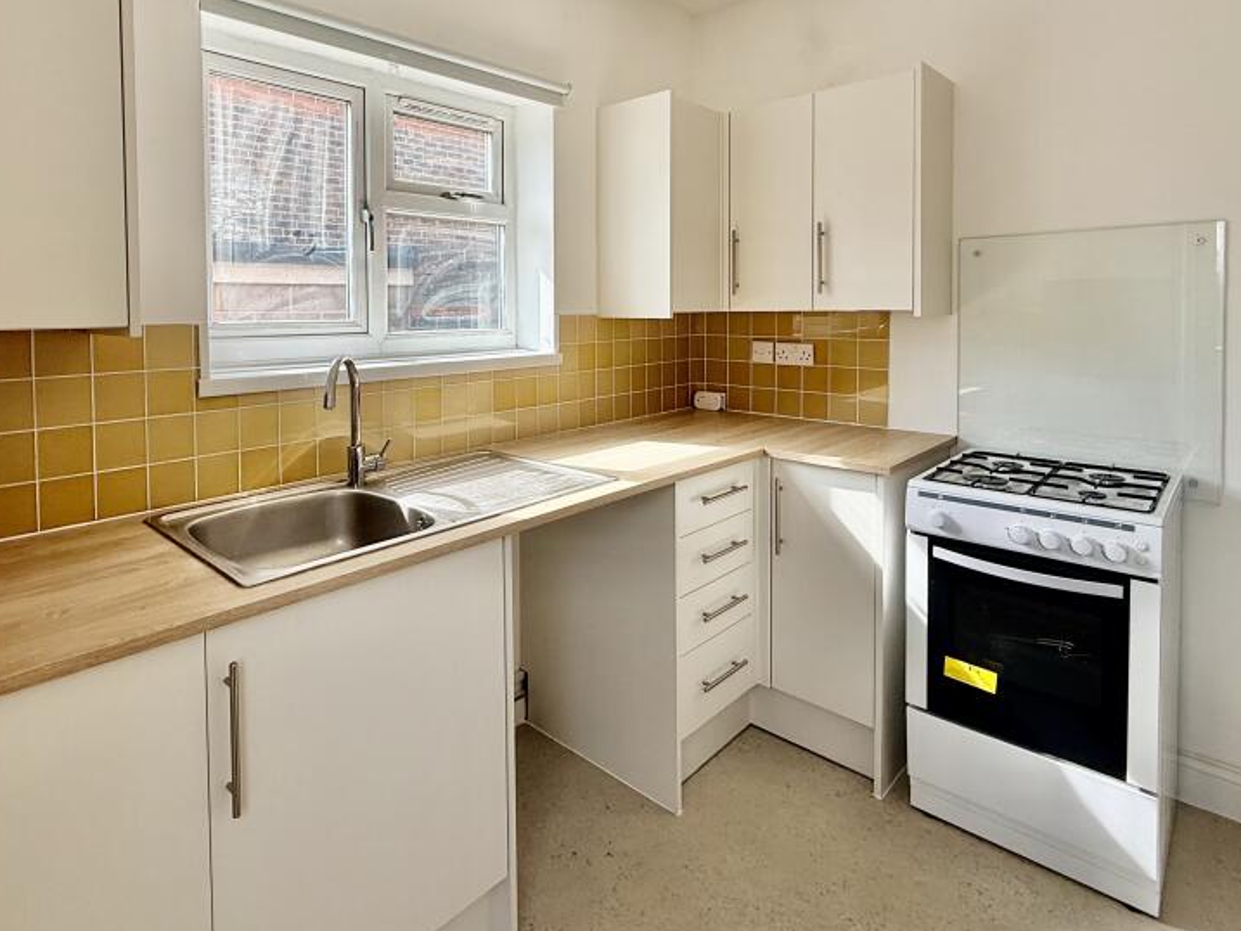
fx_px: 717
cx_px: 505
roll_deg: +0.7
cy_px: 329
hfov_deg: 80.9
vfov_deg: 64.7
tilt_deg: -0.6
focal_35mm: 20
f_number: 2.2
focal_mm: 2.22
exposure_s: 1/303
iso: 50
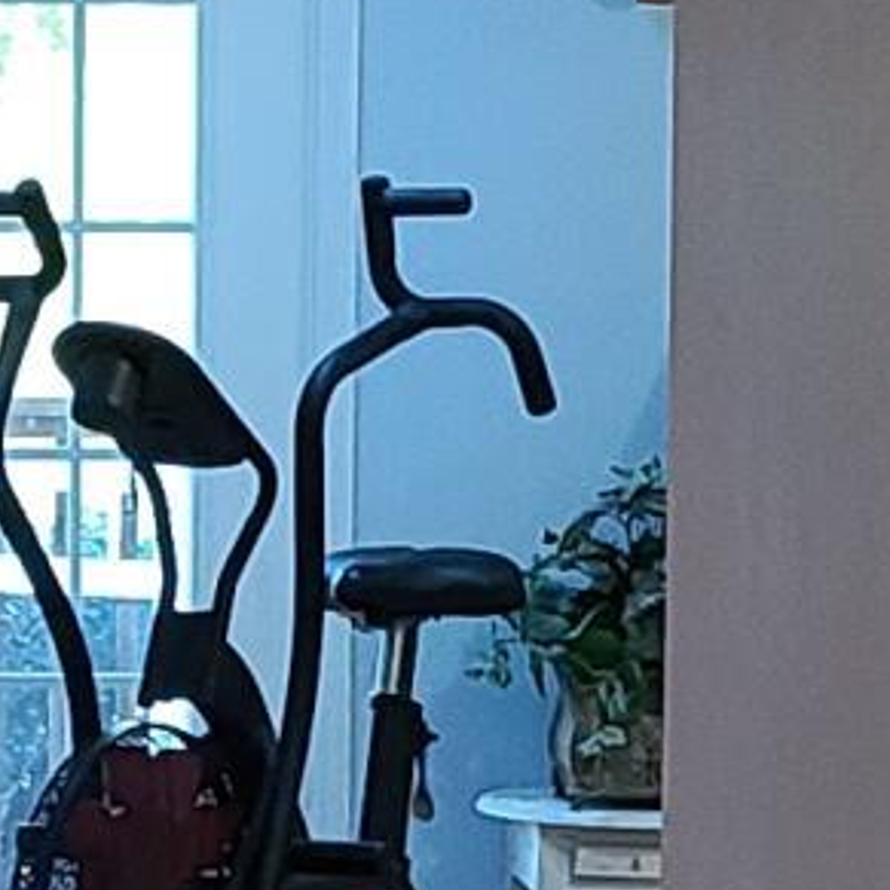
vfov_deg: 7.4
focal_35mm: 237
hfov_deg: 7.3
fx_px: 6894
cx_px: -165
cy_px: 508
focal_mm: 5.4
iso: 200
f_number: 1.8
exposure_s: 1/60
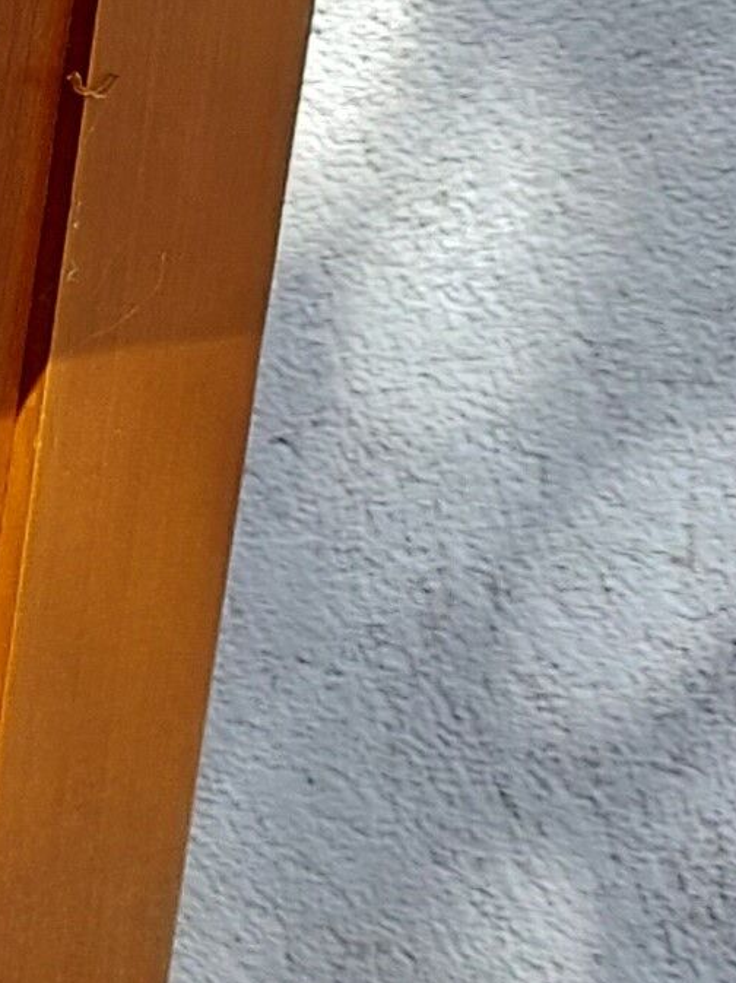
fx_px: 4682
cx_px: -1681
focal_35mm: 165
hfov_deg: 7.6
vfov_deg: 11.9
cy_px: 919
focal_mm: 5.23
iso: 25
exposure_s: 1/181
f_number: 1.8
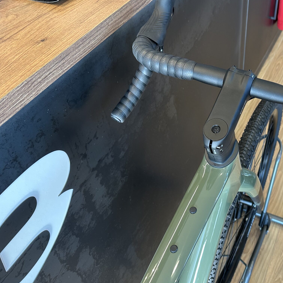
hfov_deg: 43.6
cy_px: 143
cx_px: 231
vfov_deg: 46.0
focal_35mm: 36
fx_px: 333
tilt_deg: -47.3
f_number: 1.78
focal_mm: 6.86
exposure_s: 1/100
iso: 125
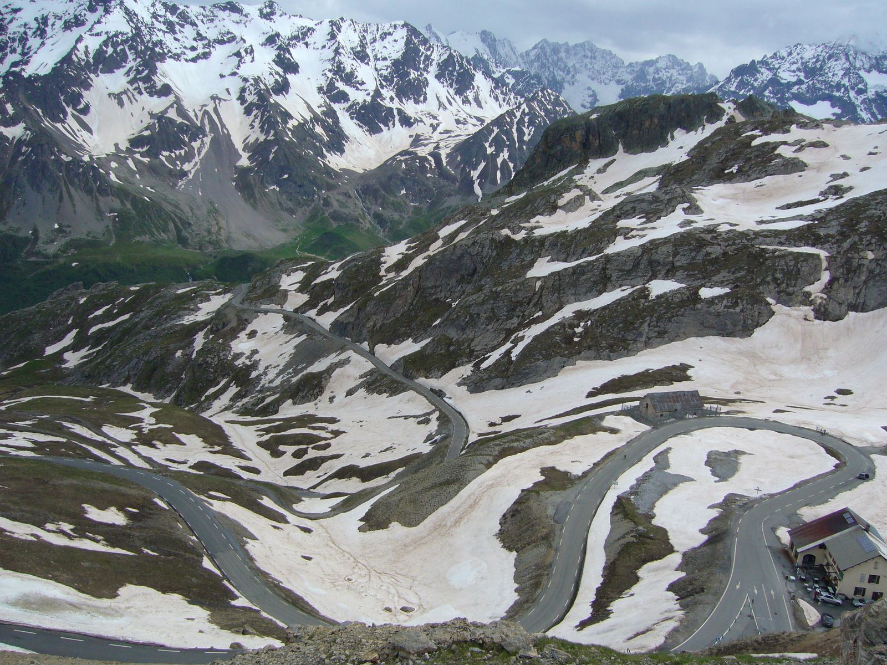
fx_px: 897
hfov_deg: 52.6
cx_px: 444
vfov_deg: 40.7
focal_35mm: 35
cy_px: 332
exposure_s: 1/640
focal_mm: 5.8
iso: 100
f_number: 5.6
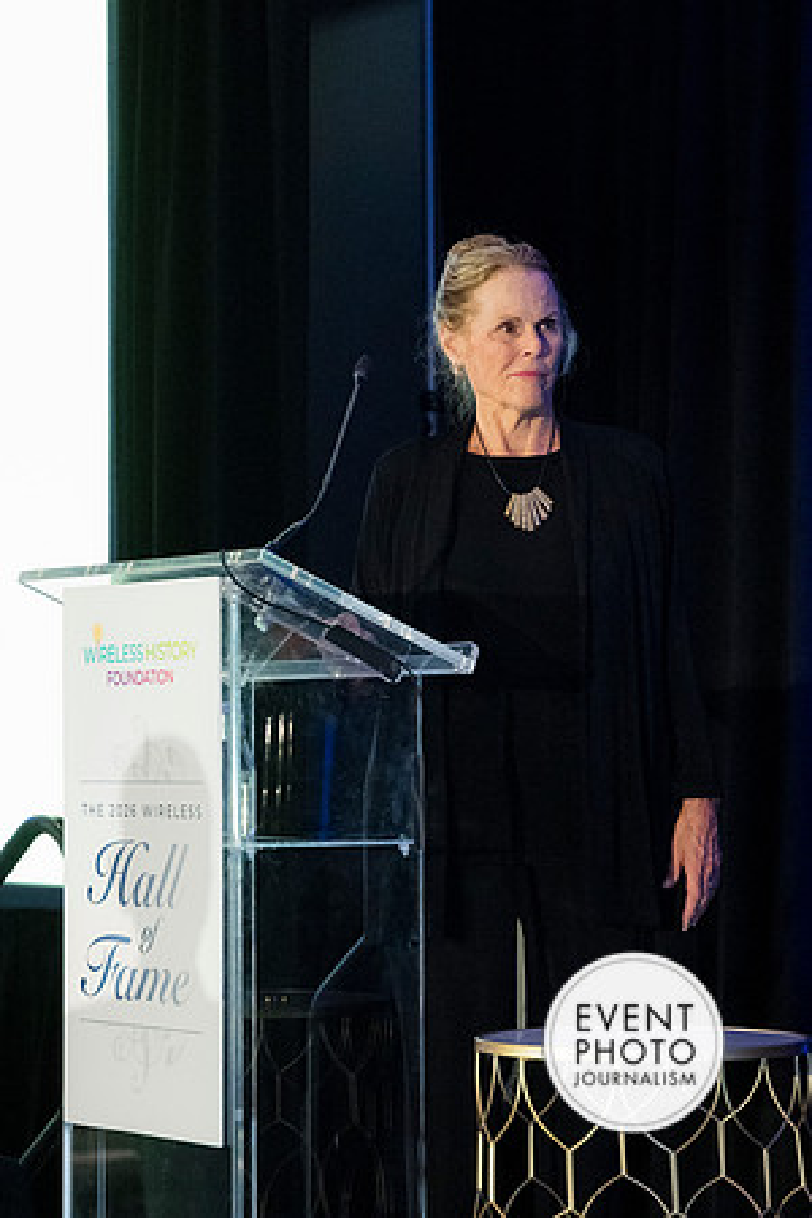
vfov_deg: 19.5
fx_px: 3552
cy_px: 609
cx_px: 406
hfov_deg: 13.0
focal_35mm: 105
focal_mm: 70
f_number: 4
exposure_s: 1/125
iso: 9000
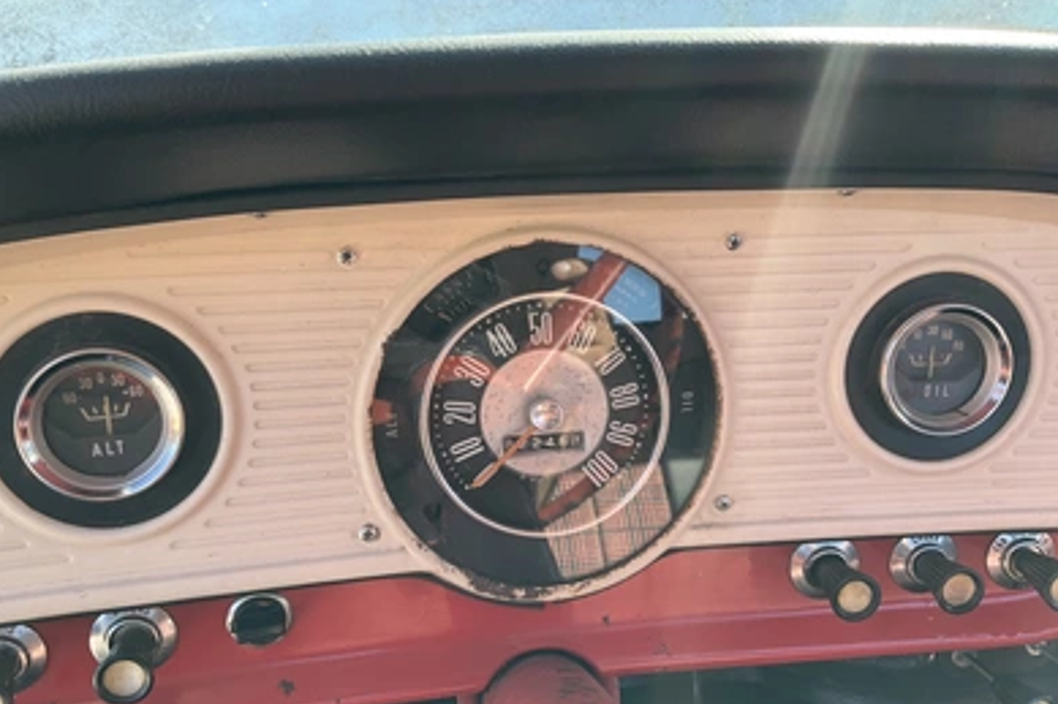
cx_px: 517
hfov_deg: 60.3
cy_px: 400
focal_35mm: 31
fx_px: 911
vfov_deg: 42.2
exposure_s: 1/140
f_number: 1.8
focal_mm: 3
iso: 16
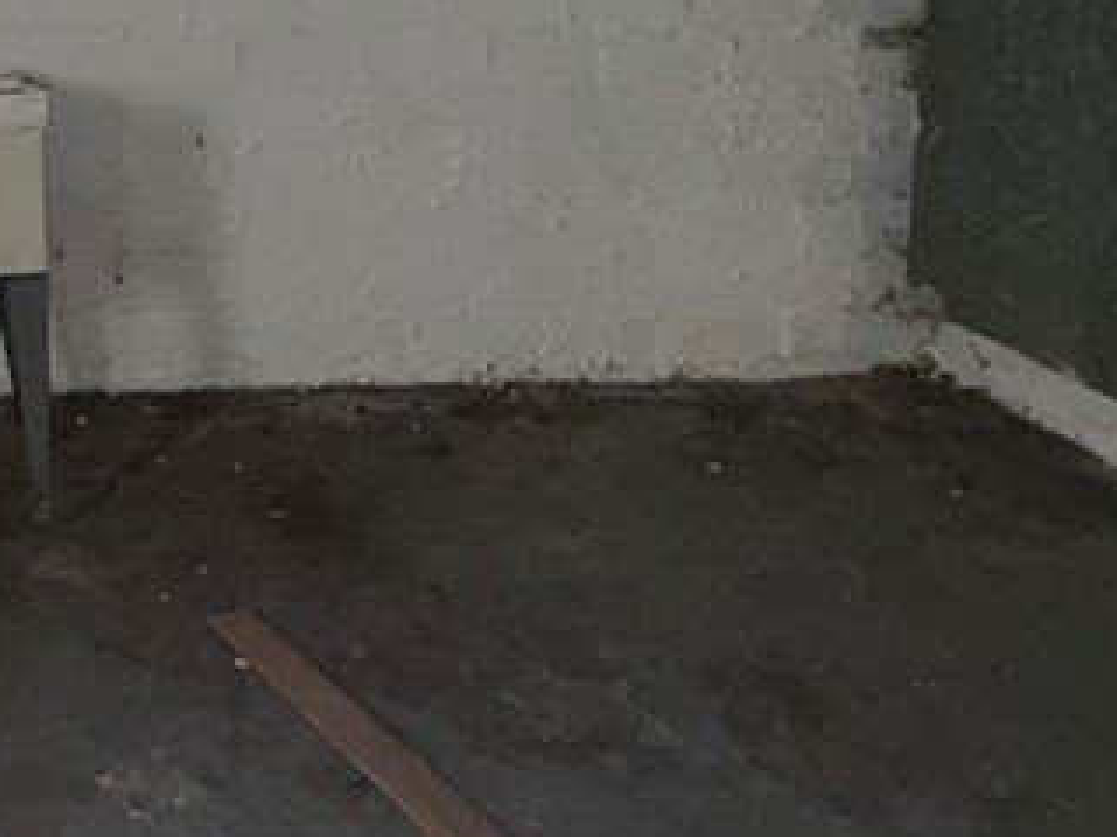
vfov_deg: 29.2
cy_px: -70
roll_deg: -0.3
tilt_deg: -4.4
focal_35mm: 45
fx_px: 1452
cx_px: -102
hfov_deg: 36.0
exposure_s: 1/60
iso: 160
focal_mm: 2.22
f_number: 2.2
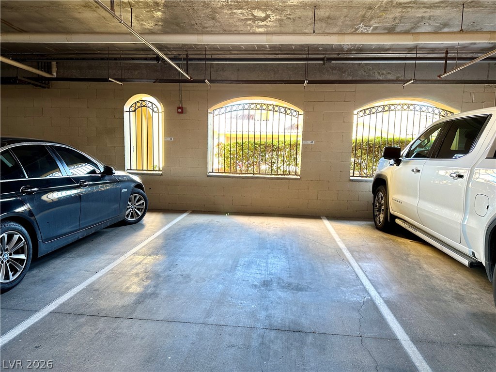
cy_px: 186
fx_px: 344
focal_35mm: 24
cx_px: 248
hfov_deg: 71.6
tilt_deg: -5.8
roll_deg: -1.6
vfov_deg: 56.8
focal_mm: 6.86
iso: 125
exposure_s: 1/60
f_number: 1.78
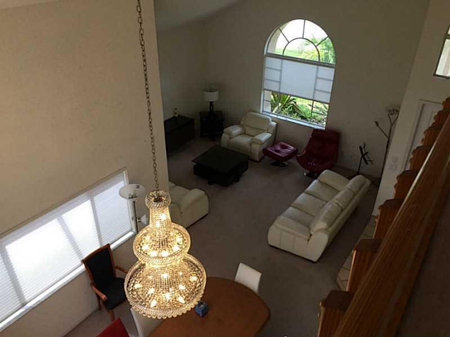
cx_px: 225
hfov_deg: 61.7
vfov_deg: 48.2
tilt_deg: -31.6
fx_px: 377
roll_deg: -2.3
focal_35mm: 29
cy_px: 168
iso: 40
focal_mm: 4.15
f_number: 2.2
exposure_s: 1/120
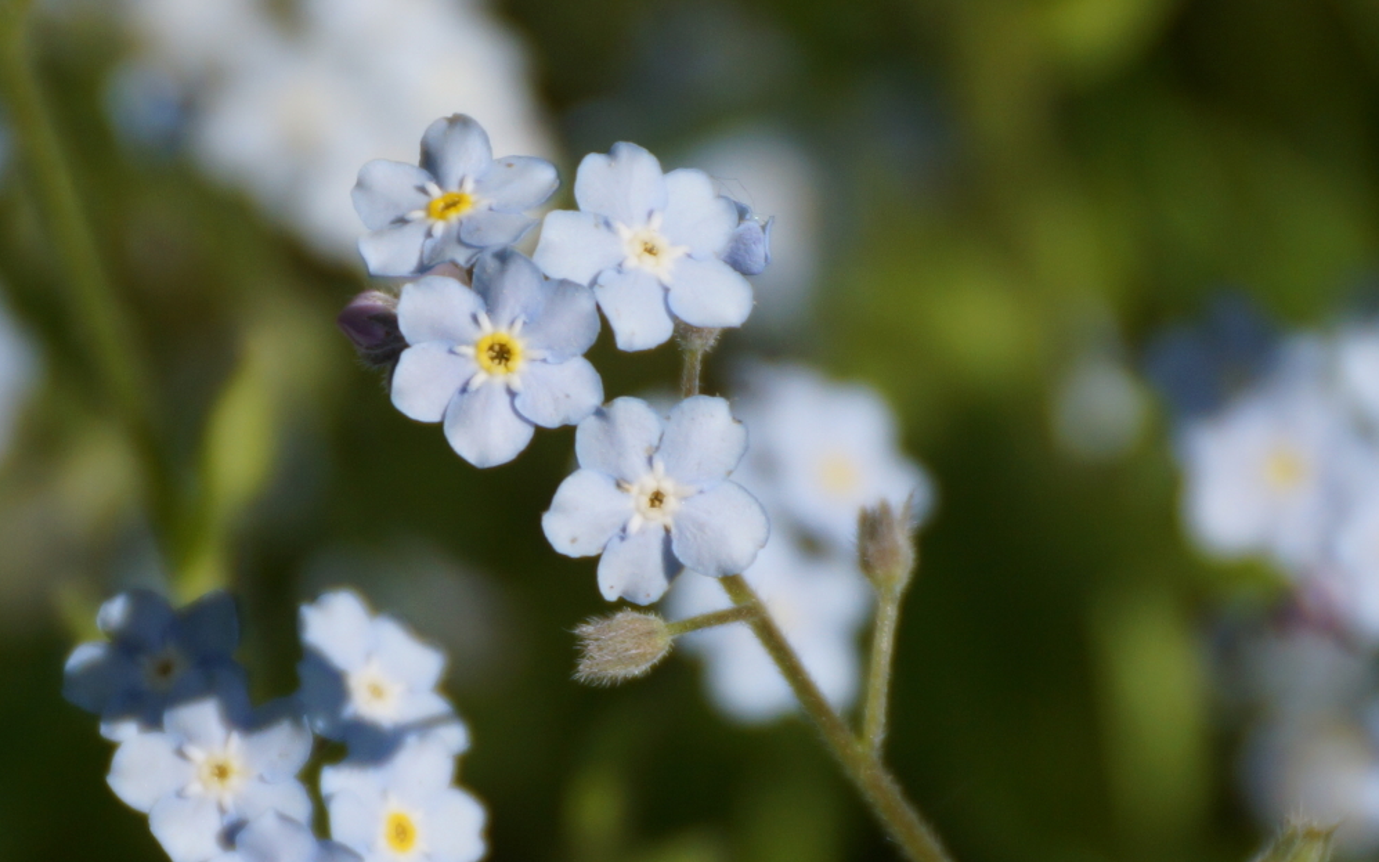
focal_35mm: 383
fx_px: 14393
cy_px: 419
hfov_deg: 5.5
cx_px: 690
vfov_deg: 3.4
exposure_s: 1/400
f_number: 6.3
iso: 160
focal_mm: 250
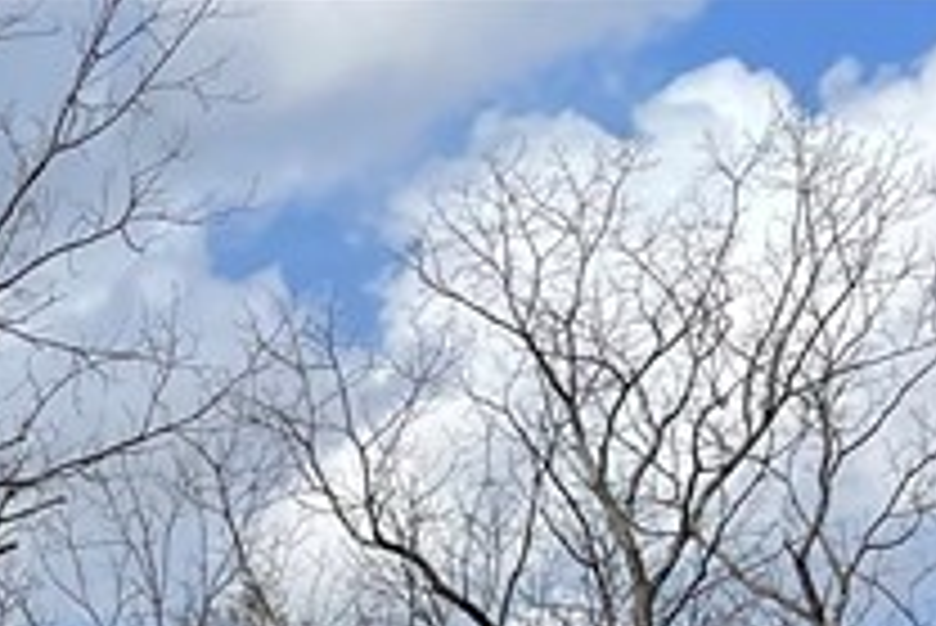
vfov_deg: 8.9
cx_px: -1210
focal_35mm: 133
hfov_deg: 12.5
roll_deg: +2.0
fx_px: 3460
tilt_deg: -6.1
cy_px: 1720
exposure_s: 1/4000
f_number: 1.6
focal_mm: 4.2
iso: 32
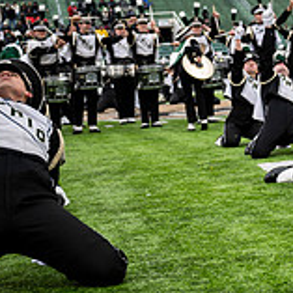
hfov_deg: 15.3
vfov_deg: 16.5
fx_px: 1006
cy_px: 89
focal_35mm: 105
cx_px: 440
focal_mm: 33.5
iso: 100
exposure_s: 1/500
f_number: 2.8
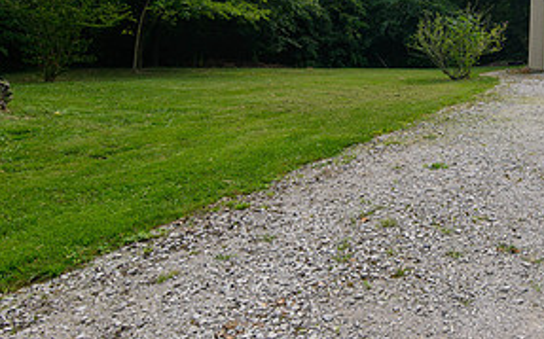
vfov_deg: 34.8
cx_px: 453
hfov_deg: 51.1
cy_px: 54
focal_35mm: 35
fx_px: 519
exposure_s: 1/160
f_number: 6.3
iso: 160
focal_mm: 17
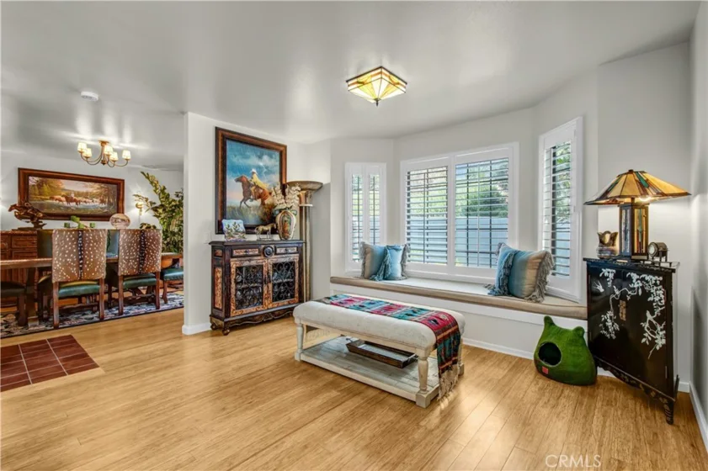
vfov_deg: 77.3
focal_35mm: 15
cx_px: 354
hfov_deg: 100.4
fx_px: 295
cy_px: 236
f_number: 8
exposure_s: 1/13
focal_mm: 10
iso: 400
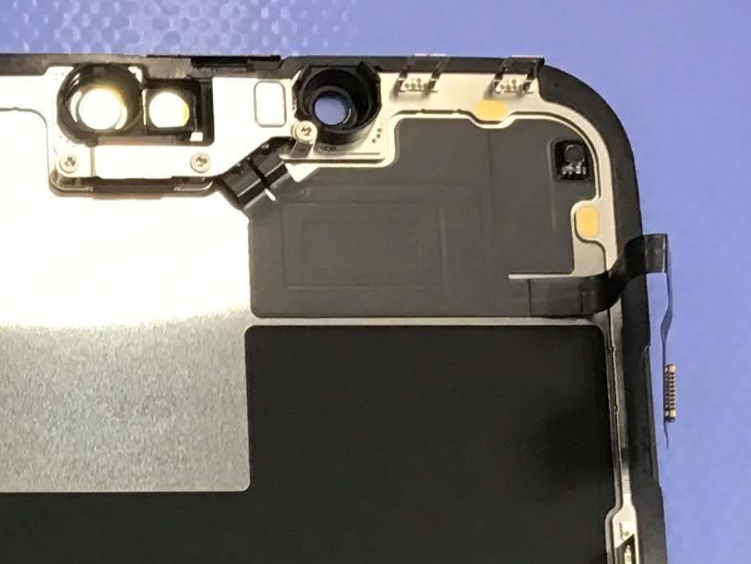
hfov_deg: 16.5
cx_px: -249
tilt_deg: -80.9
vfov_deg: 12.3
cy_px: 967
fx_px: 2431
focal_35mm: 112
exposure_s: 1/40
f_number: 2.4
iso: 25
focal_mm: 3.3
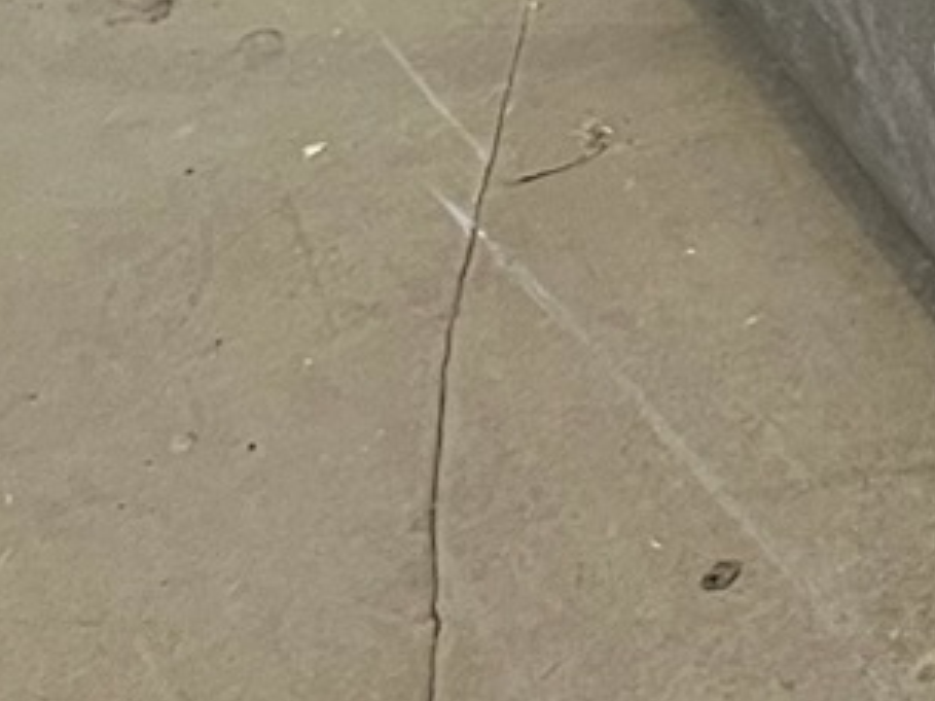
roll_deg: -1.5
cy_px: -1004
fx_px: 4752
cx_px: 2142
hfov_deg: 10.0
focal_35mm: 176
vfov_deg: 7.8
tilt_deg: -25.8
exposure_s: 1/50
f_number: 1.6
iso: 160
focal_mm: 5.1
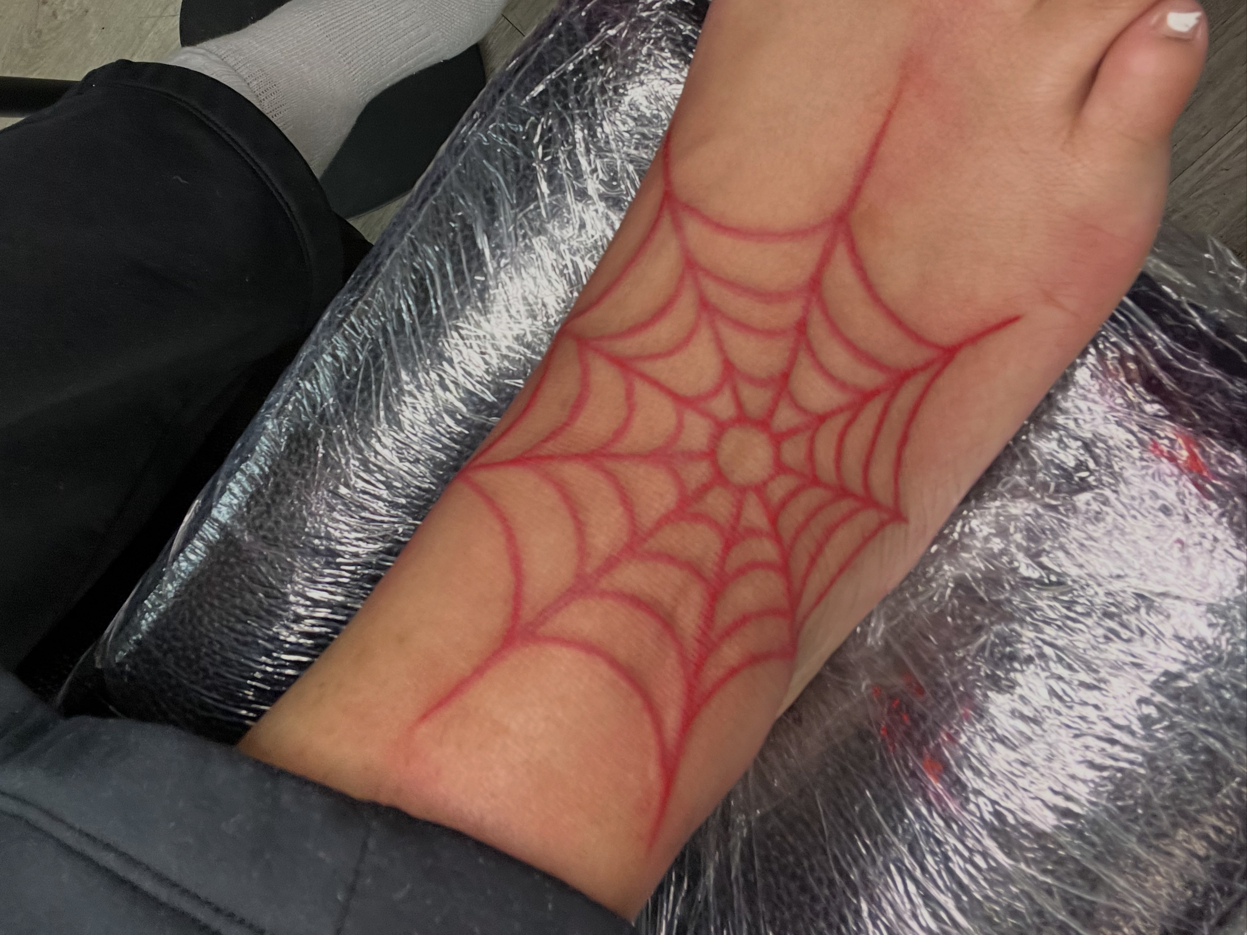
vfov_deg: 58.9
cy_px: 468
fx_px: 829
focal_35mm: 23
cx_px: 624
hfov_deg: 73.9
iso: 200
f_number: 2.2
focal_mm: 2.71
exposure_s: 1/60
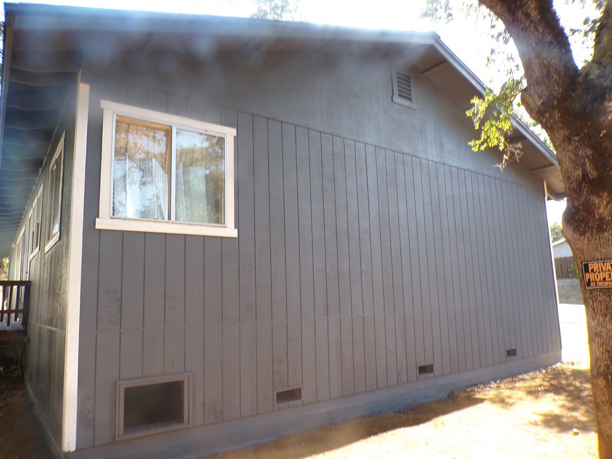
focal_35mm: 25
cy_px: 235
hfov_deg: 69.4
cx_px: 301
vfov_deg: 54.9
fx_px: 442
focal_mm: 4.3
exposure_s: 1/52
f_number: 4.4
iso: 100
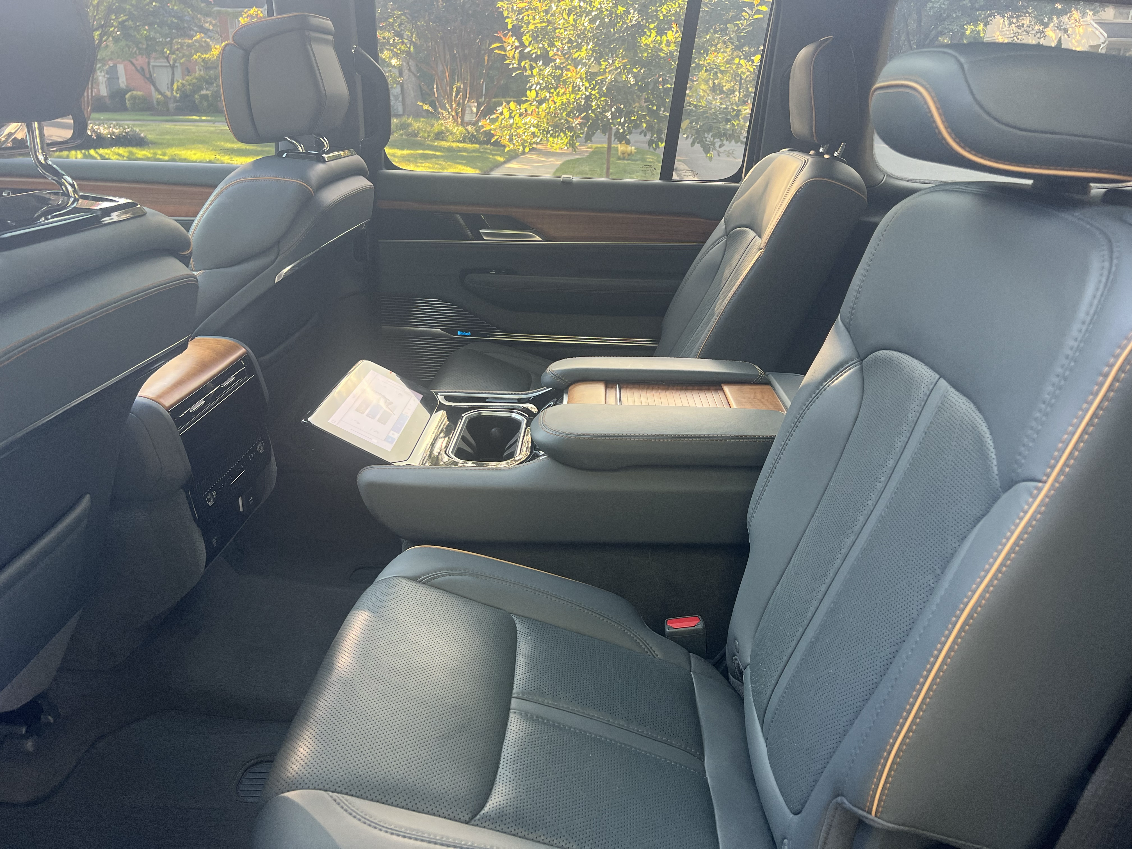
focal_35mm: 26
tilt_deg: -20.8
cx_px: 566
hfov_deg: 67.3
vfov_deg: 53.1
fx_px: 850
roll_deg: -2.5
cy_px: 424
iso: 125
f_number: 1.5
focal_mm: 5.7
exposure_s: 1/93
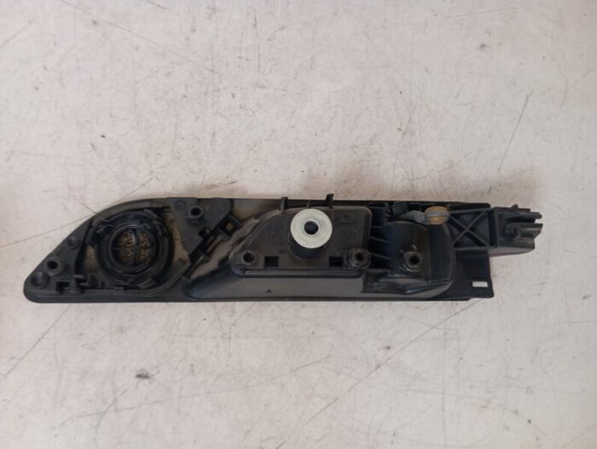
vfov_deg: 49.9
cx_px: 298
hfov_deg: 63.4
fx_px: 484
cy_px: 224
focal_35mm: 28
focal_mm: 4.22
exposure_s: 1/33.3
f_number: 1.8
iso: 478
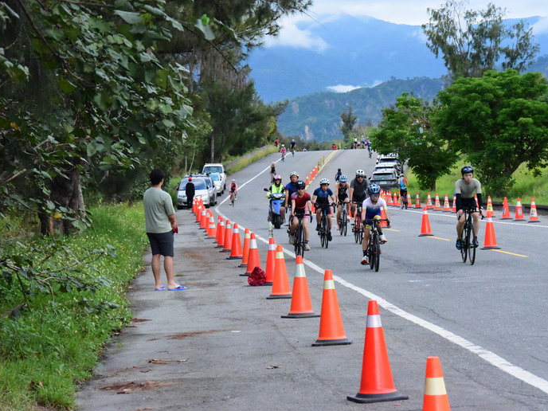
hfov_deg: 14.8
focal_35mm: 133
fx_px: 2106
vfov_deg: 11.1
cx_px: 303
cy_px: 207
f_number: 13
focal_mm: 122
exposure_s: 1/2500
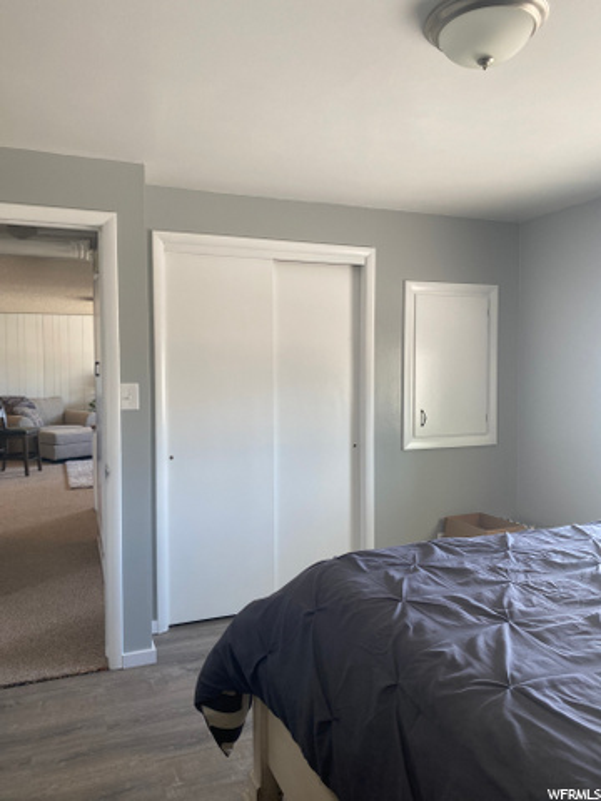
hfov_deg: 53.1
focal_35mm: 26
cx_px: 300
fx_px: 602
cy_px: 400
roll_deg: +0.1
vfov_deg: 67.3
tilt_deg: +0.3
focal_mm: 4.25
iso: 100
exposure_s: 1/121
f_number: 1.8
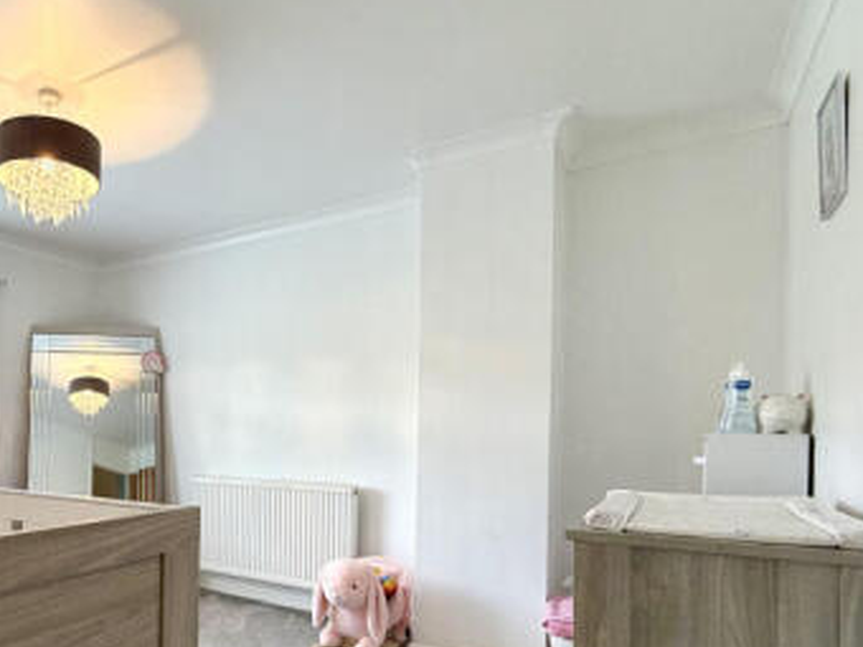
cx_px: 189
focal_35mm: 24
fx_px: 598
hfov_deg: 65.9
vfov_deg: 55.4
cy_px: 440
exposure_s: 1/100
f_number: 2.2
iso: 160
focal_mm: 2.22
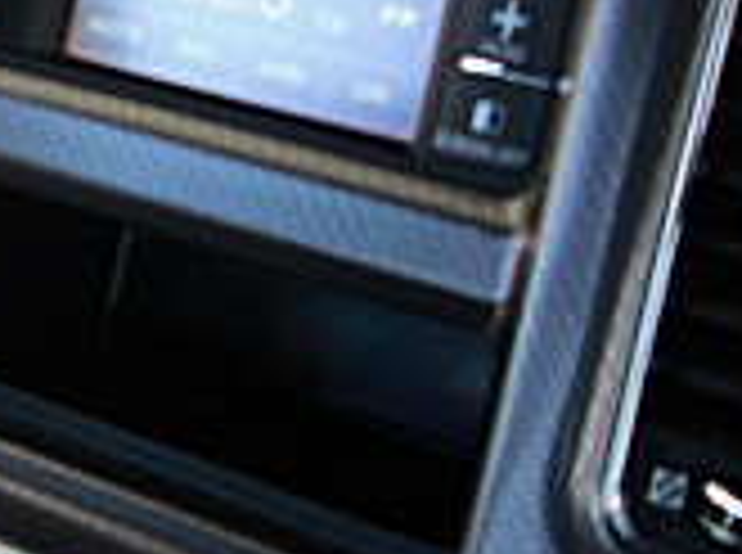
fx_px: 2994
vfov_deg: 10.5
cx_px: -423
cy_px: 171
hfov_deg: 13.2
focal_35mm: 140
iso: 50
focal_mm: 6.3
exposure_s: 1/60
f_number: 2.8
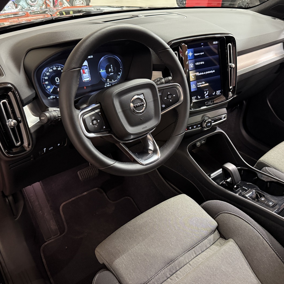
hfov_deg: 55.6
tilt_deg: -33.5
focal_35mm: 29
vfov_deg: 55.6
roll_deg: -2.0
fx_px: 269
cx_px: 140
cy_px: 139
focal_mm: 6.76
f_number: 1.78
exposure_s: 1/60
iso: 640
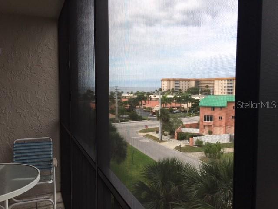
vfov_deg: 48.2
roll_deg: -0.3
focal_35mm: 29
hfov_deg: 61.7
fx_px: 233
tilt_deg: -3.0
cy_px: 104
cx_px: 139
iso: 25
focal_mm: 4.15
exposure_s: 1/746
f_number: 2.2
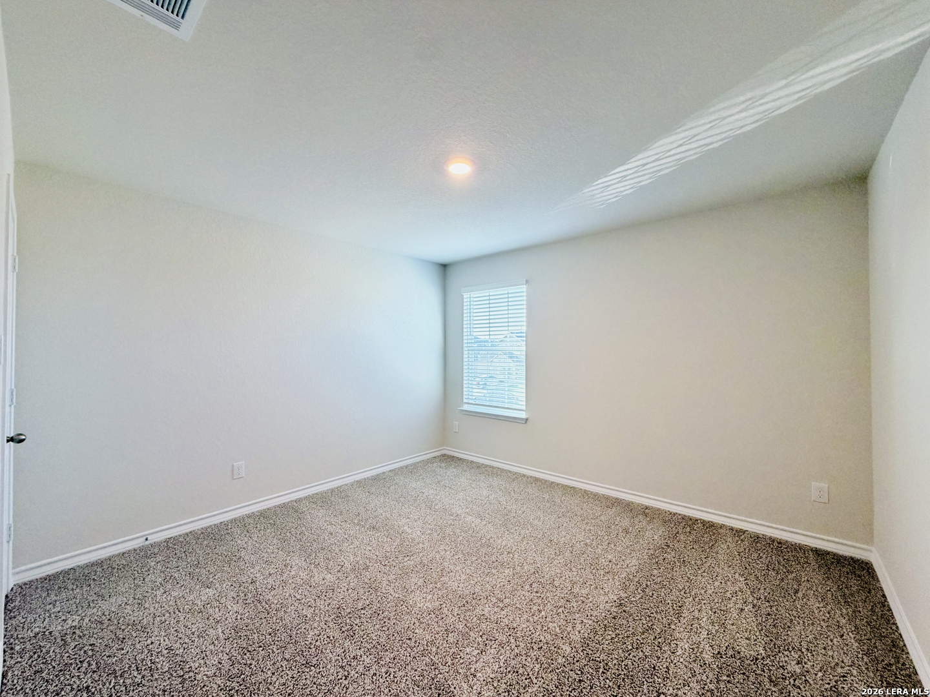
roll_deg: +0.0
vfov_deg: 85.7
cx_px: 465
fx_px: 376
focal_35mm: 14
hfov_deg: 102.1
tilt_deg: +0.5
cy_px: 348
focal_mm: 2.22
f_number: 2.2
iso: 160
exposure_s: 1/60
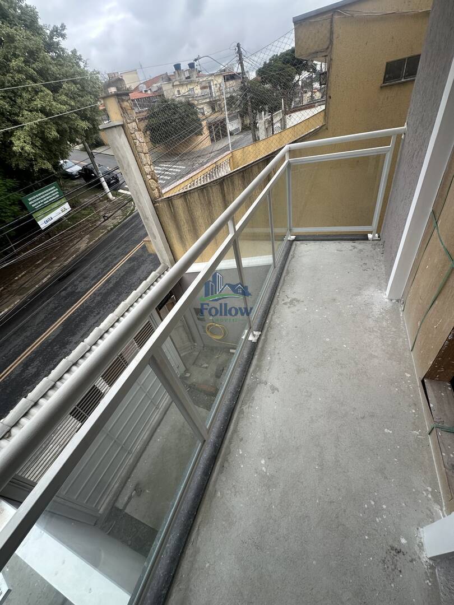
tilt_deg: -36.4
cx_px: 227
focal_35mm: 14
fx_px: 245
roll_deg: +13.5
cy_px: 302
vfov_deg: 102.1
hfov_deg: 85.7
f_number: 2.2
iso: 80
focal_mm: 2.22
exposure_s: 1/99
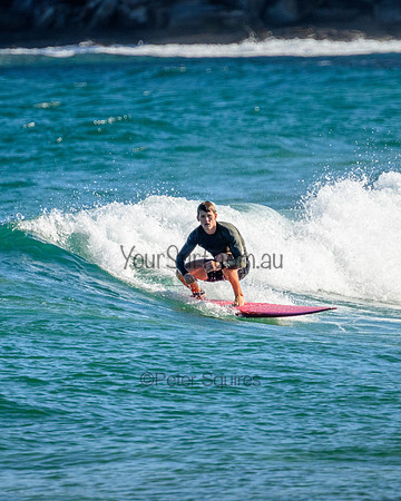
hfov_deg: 1.4
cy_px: 250
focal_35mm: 1126
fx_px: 16707
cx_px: 200
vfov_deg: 1.7
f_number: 11
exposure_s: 1/2000
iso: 1250
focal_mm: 800
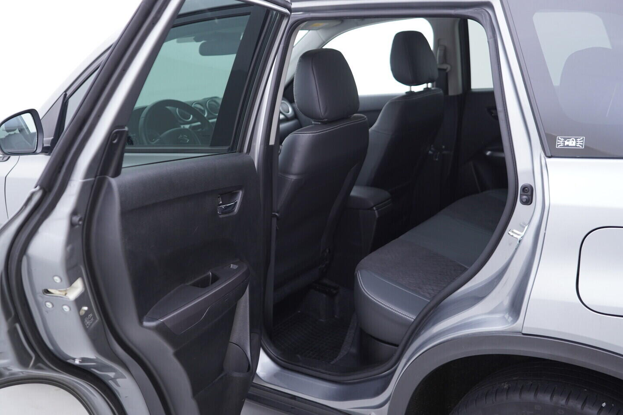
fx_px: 623
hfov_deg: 53.1
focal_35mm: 36
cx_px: 312
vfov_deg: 36.9
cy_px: 208
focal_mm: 24
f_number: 2.8
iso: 160
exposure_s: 1/40
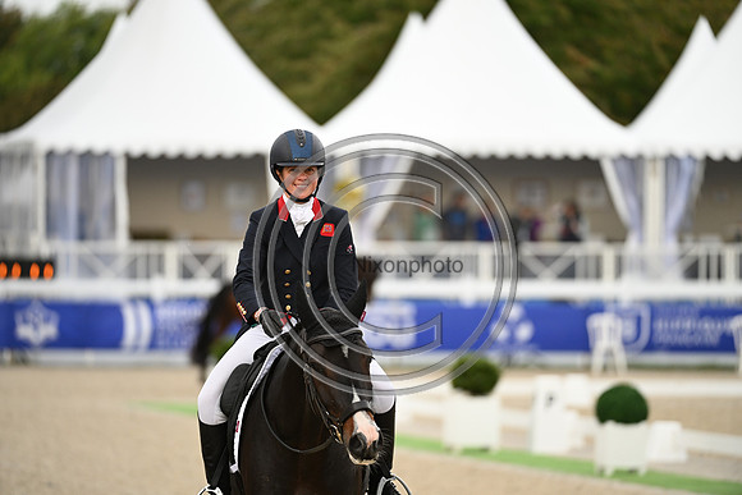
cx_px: 371
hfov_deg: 6.6
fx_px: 6391
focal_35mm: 310
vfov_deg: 4.4
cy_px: 248
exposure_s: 1/1000
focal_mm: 310
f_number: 4.5
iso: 800
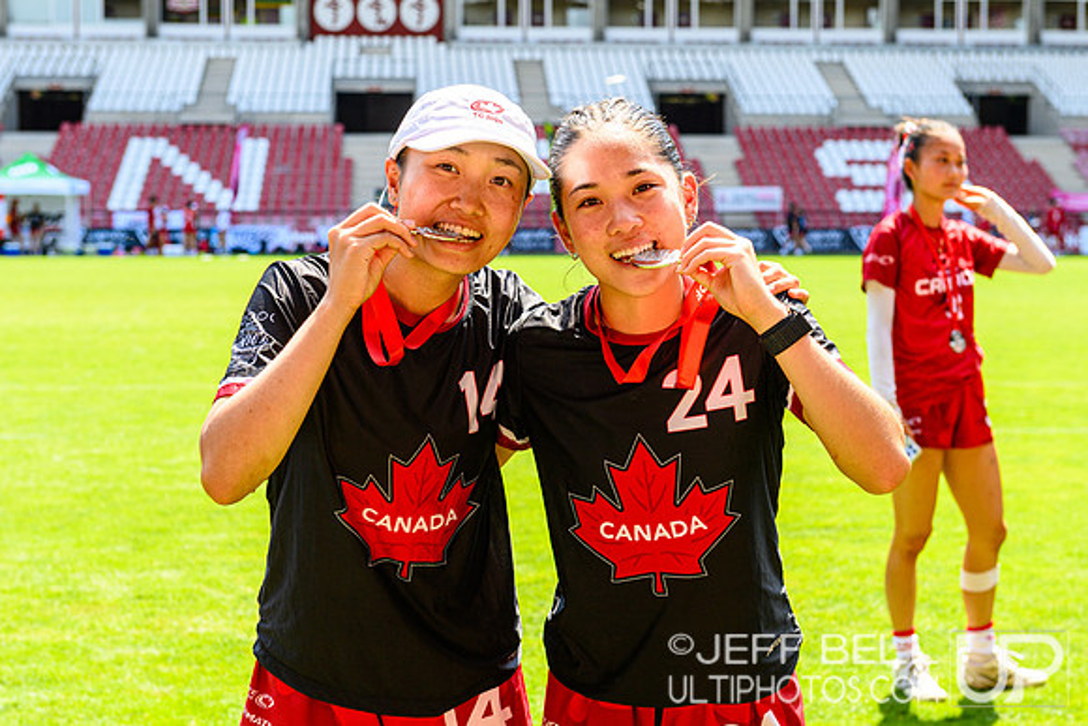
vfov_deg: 21.1
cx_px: 537
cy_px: 363
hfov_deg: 31.2
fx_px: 1948
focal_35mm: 64
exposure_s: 1/200
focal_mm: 60
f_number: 5.6
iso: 160
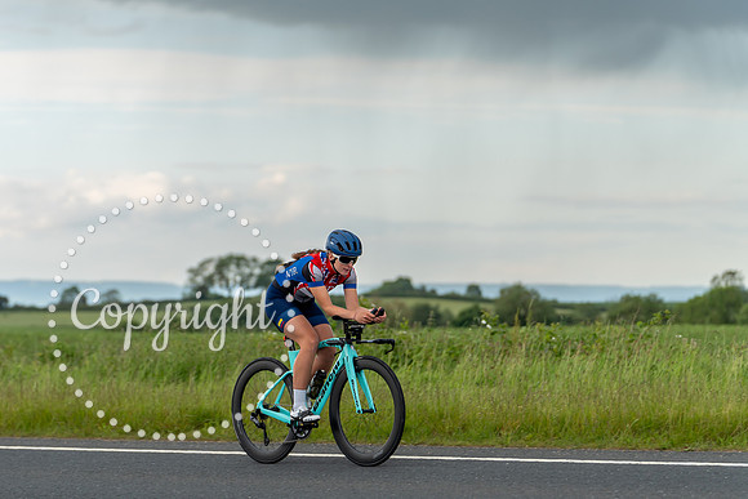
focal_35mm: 133
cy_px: 291
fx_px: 2761
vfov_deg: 10.3
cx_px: 312
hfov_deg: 15.4
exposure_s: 1/500
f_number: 3.2
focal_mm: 114
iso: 250
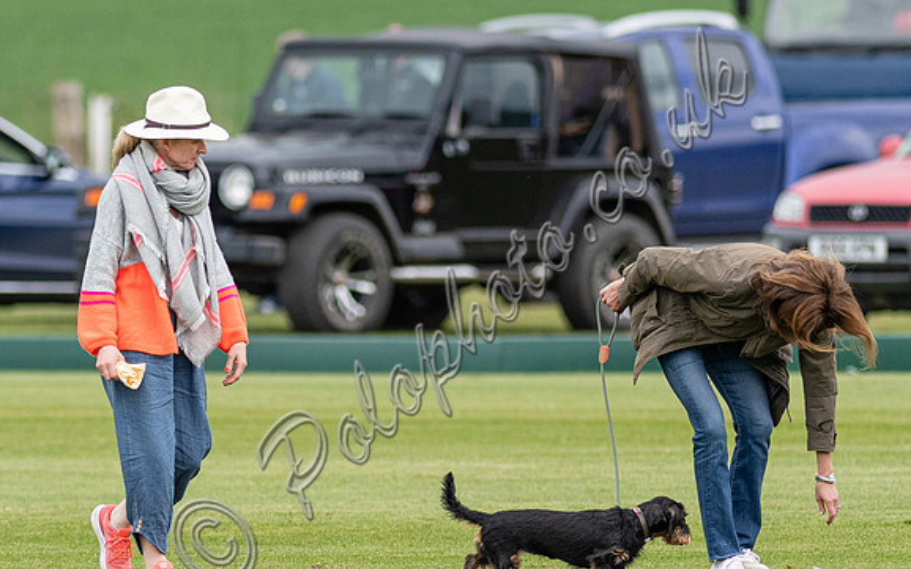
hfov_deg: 2.5
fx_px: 20926
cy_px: 328
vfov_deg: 1.6
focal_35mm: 843
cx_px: 293
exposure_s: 1/2500
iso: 500
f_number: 2.8
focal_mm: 300
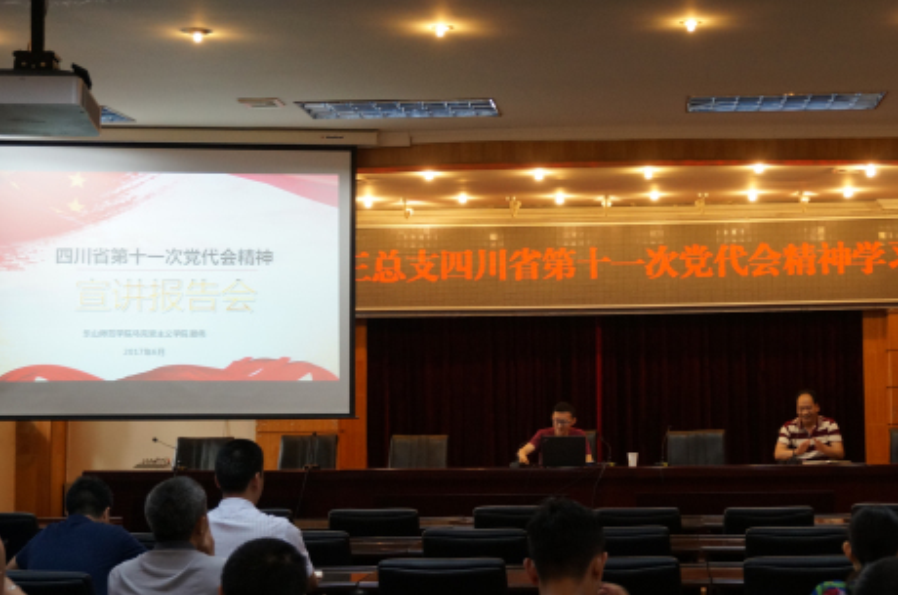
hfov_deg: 30.5
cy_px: 247
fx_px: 1636
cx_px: 599
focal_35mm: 66
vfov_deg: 20.6
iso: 640
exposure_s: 1/60
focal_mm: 31
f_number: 5
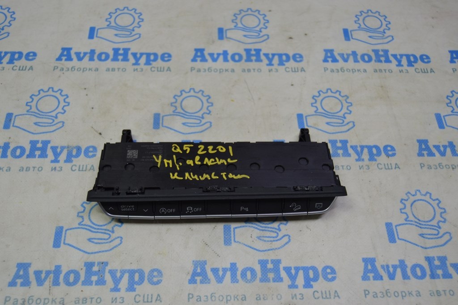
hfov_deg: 53.2
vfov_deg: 36.8
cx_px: 229
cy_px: 152
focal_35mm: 36
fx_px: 458
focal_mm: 24
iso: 400
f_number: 4.5
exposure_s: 1/80
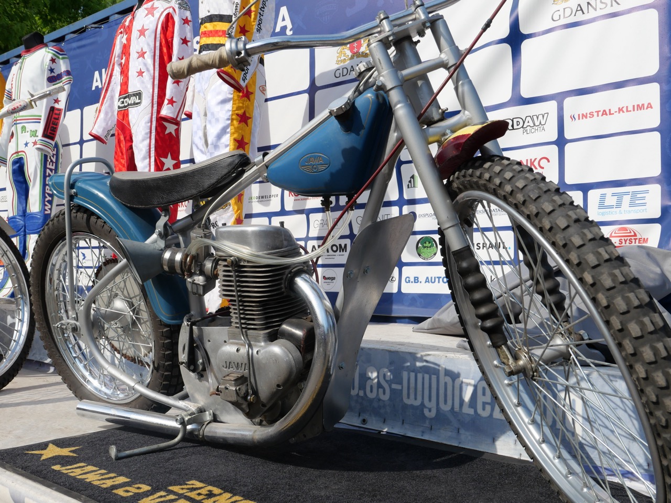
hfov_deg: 55.4
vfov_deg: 42.9
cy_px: 252
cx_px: 336
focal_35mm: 33
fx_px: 640
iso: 200
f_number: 5.6
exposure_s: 1/500
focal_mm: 14.9
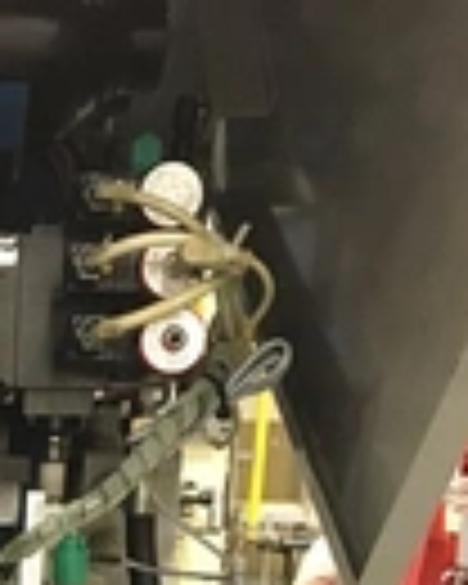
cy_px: 828
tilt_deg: -16.2
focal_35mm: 87
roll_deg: -1.3
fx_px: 1506
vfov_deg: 19.6
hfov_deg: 16.5
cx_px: -176
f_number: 2.2
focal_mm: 4.15
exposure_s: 1/20
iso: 200
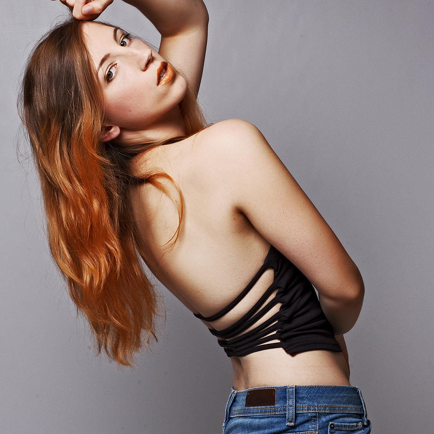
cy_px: 285
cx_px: 220
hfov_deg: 17.7
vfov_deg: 17.7
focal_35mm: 98
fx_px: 1390
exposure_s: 1/500
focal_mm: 50
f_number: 16
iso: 200
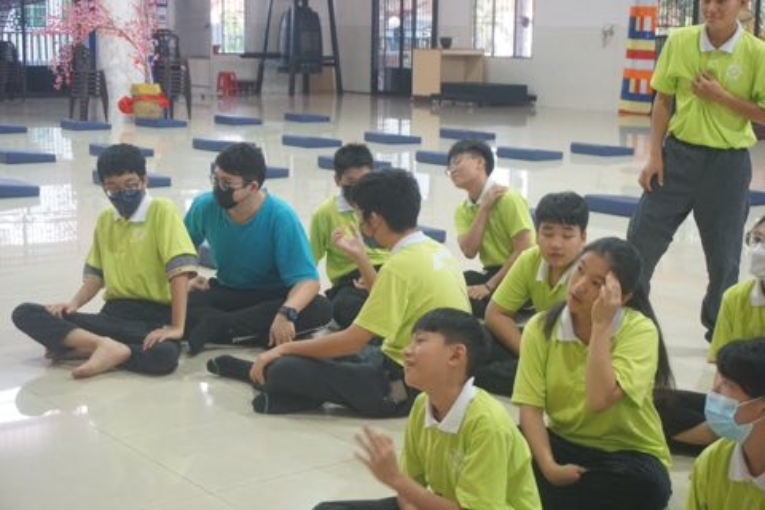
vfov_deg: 23.8
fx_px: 1211
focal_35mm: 57
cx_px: 382
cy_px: 255
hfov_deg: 35.1
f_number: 5.6
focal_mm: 38
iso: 2500
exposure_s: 1/160
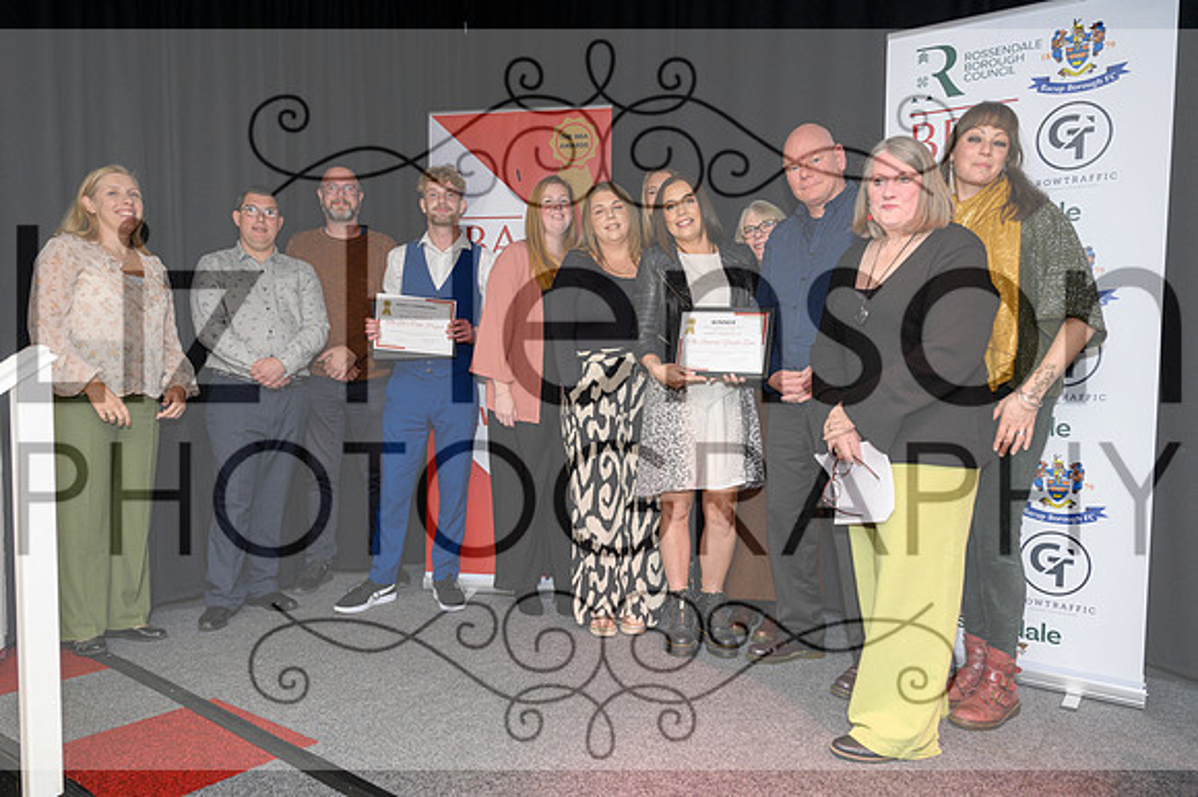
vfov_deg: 50.7
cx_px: 605
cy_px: 415
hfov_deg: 71.0
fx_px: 840
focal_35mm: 25
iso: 1250
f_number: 4
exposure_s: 1/200
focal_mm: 24
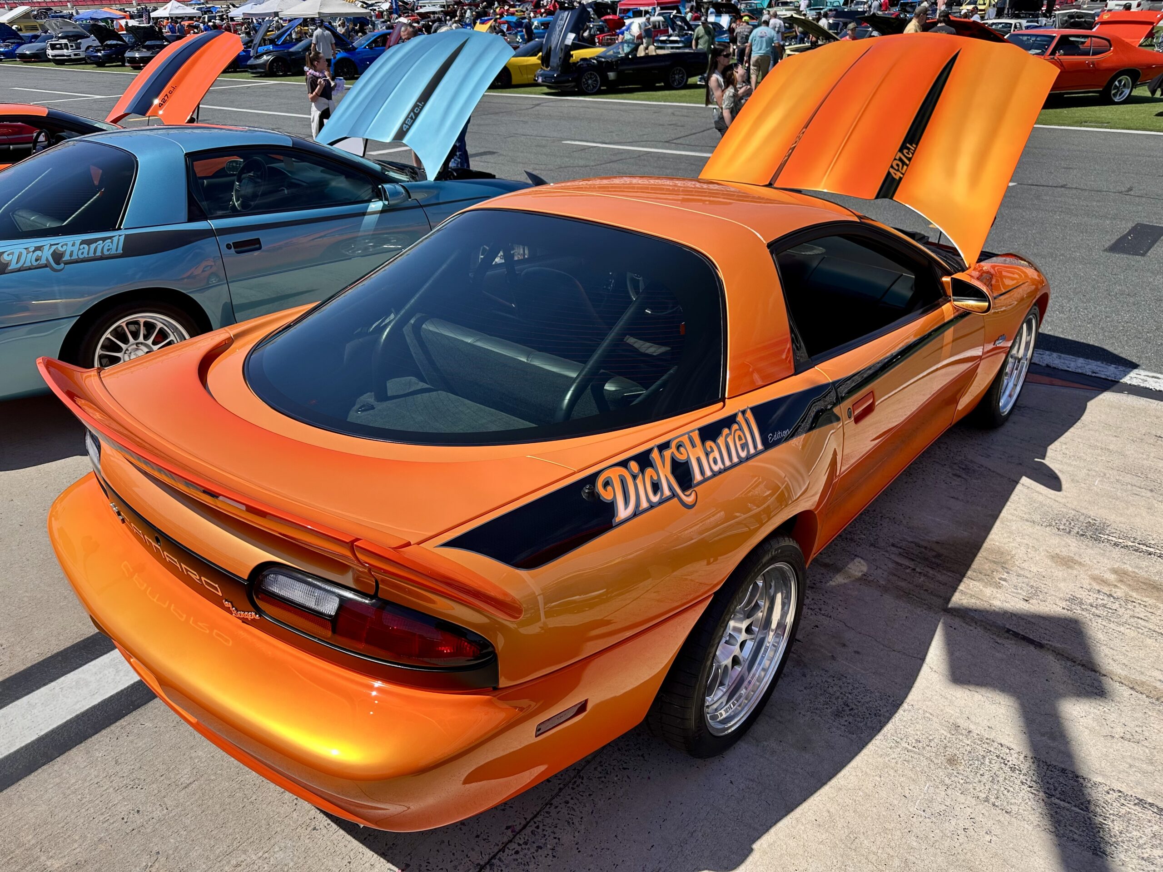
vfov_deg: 56.8
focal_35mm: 24
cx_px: 582
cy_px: 436
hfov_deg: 71.6
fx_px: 806
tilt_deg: -27.5
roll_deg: +1.8
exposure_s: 1/4762
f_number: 1.78
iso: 80
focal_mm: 6.86
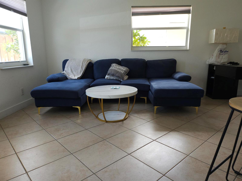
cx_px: 121
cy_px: 90
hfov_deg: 71.6
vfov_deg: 56.8
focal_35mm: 24
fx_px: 168
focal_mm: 5
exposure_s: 1/120
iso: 160
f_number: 1.8
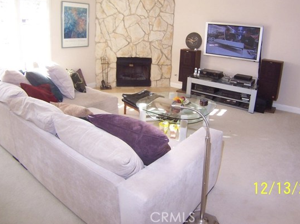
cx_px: 170
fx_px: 338
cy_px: 93
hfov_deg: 47.8
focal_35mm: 39
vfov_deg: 36.7
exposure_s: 1/60
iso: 140
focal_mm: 5.5
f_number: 2.8
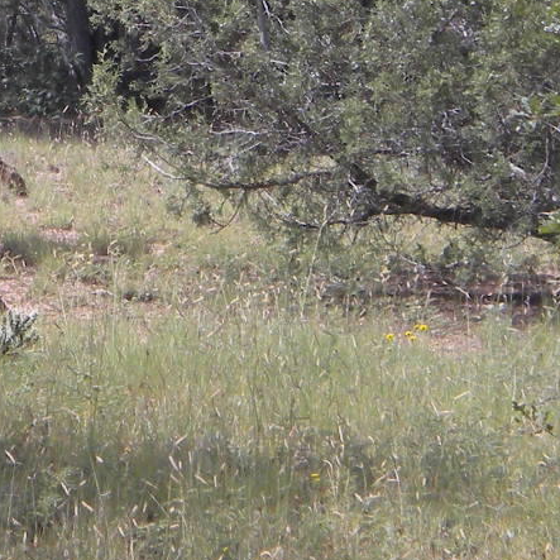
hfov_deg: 5.4
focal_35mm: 323
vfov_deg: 5.4
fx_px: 5912
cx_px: -125
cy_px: -312
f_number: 5.1
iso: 80
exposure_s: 1/194
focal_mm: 14.3
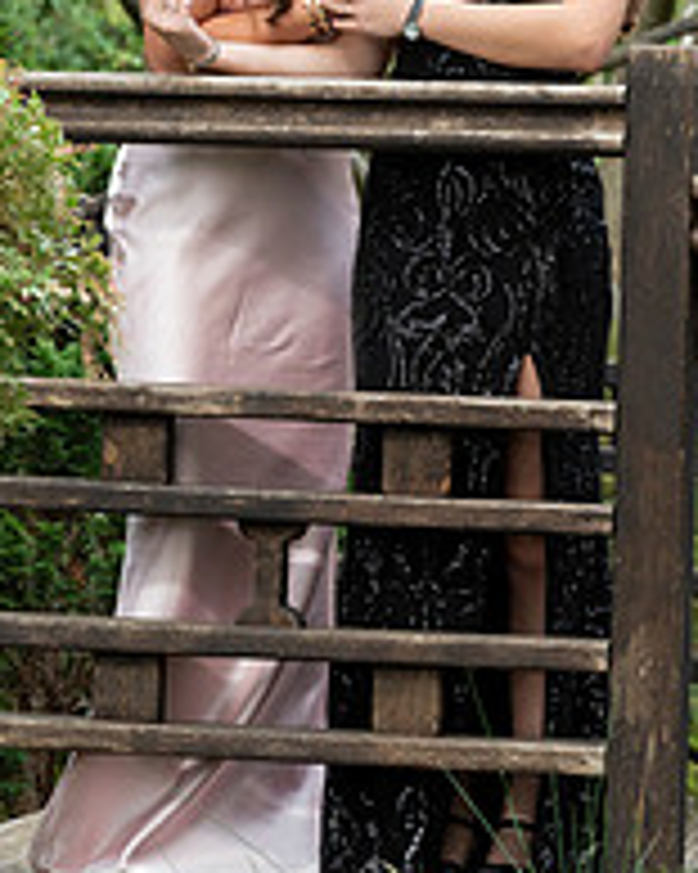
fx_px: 6176
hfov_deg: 6.5
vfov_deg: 8.1
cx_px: 405
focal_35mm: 239
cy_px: 108
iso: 1250
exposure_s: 1/640
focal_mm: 110
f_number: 6.3
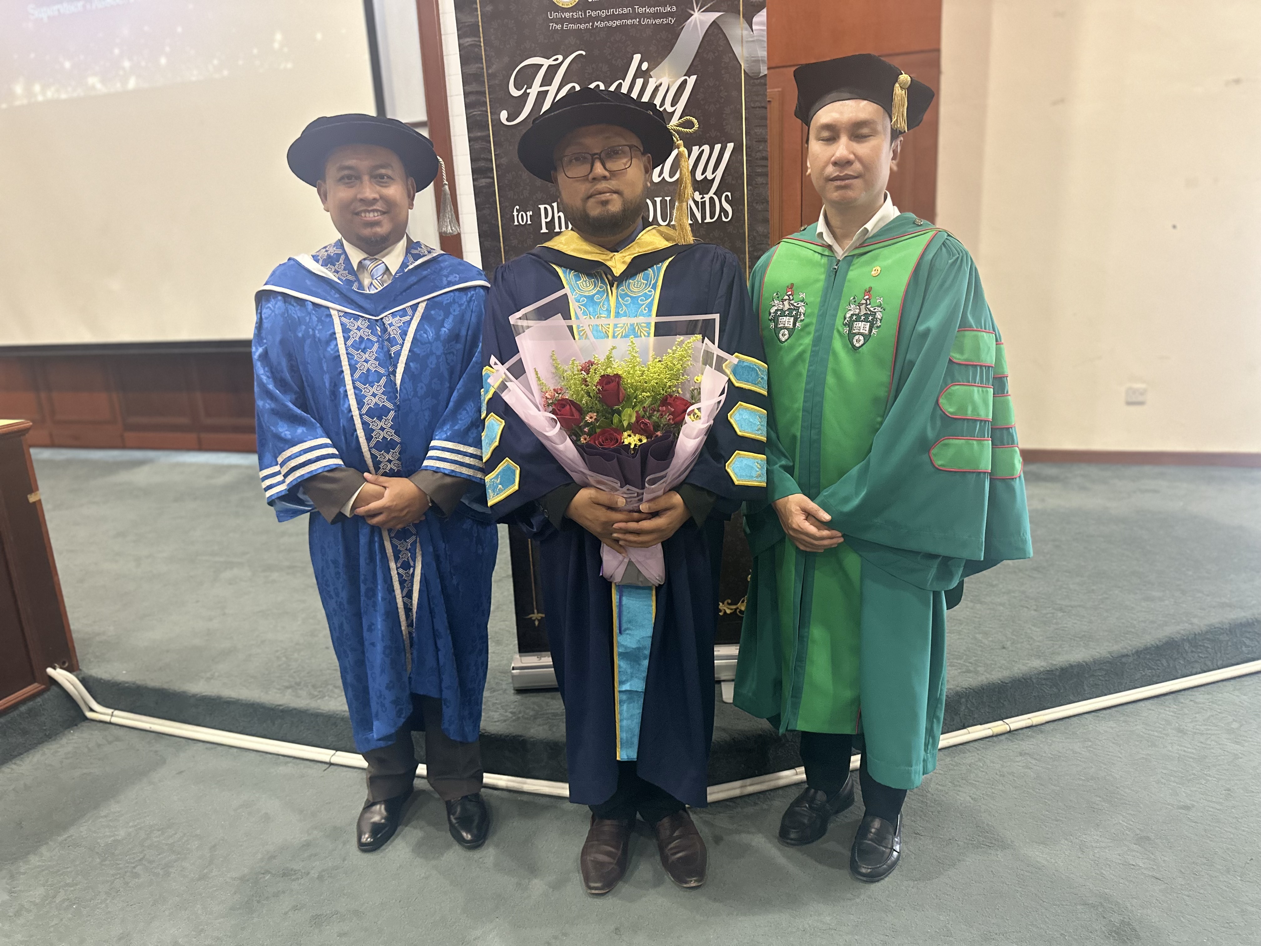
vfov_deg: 56.8
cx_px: 630
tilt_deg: -15.1
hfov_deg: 71.6
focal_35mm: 24
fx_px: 874
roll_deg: +2.4
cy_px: 473
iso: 640
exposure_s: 1/60
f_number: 1.78
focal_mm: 6.86
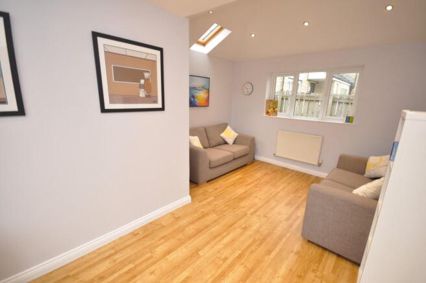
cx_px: 213
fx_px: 177
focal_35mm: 15
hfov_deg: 100.4
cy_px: 142
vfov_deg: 77.2
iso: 450
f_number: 4
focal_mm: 10
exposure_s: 1/60
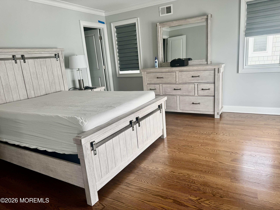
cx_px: 140
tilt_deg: -13.2
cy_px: 105
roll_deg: +4.5
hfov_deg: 71.6
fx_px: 194
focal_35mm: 24
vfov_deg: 56.8
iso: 80
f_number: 1.78
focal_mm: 6.76
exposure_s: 1/121
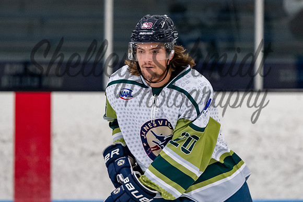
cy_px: 68
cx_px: 166
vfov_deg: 3.3
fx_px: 3488
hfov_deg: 5.0
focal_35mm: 414
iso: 2000
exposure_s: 1/800
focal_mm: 190
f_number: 3.2
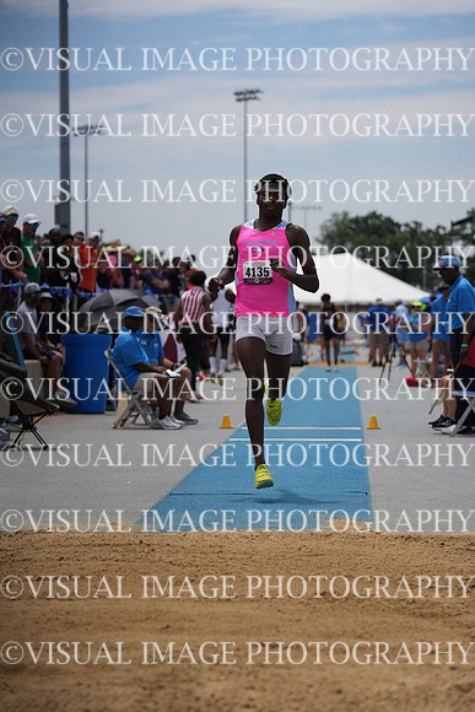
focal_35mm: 119
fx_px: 2354
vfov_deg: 17.2
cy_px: 356
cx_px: 238
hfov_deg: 11.5
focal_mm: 119
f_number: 4
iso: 320
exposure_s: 1/8000
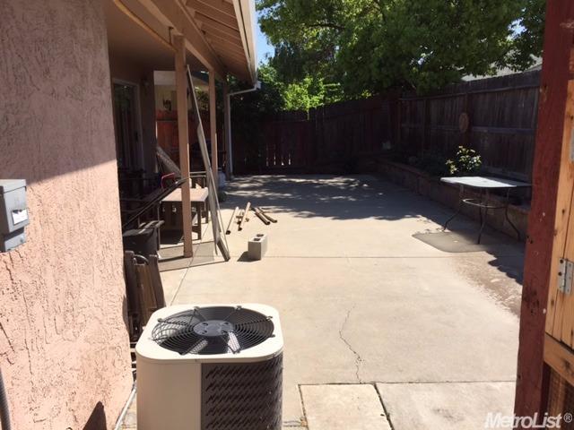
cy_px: 215
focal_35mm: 29
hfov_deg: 61.7
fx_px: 481
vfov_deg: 48.2
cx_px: 287
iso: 32
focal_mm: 4.15
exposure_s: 1/1412
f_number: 2.2
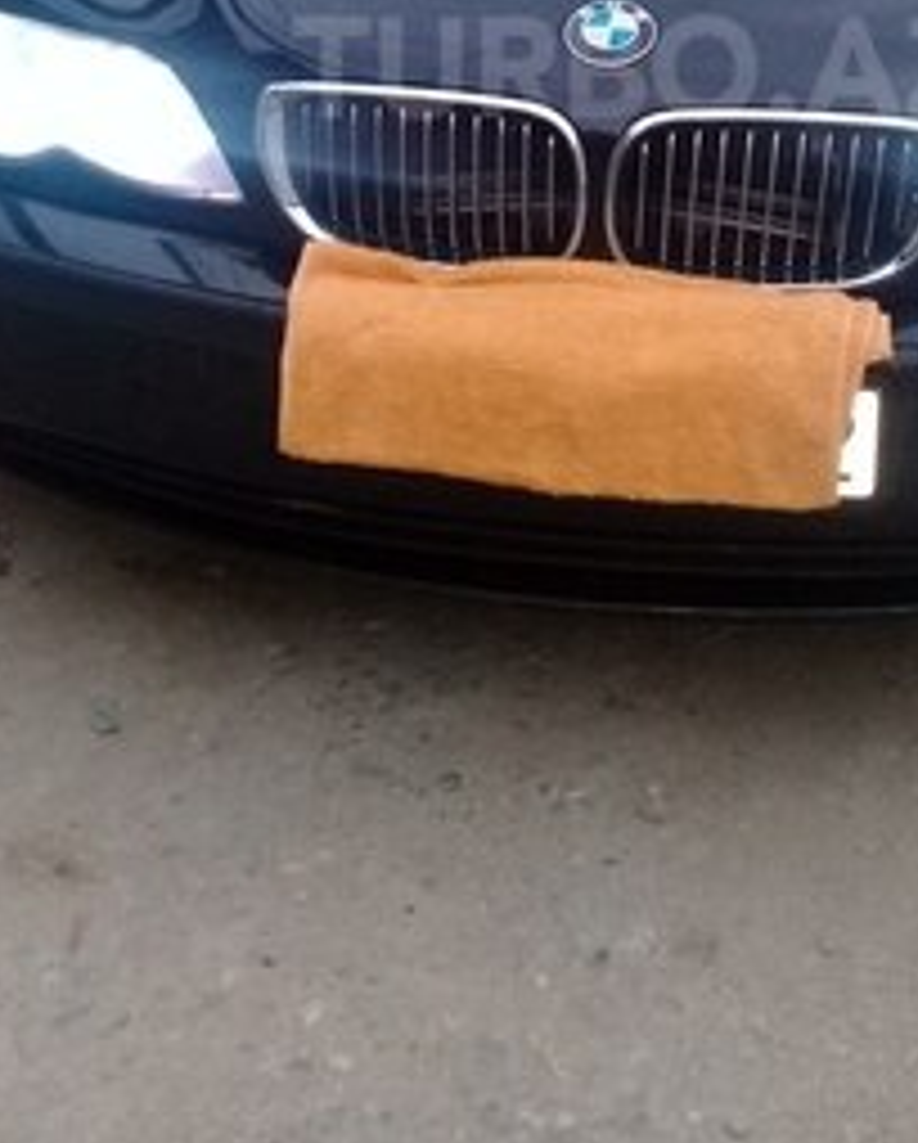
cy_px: 68
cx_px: 639
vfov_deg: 30.2
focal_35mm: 59
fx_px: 1999
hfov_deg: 25.7
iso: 125
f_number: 2.2
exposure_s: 1/33
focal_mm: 3.3
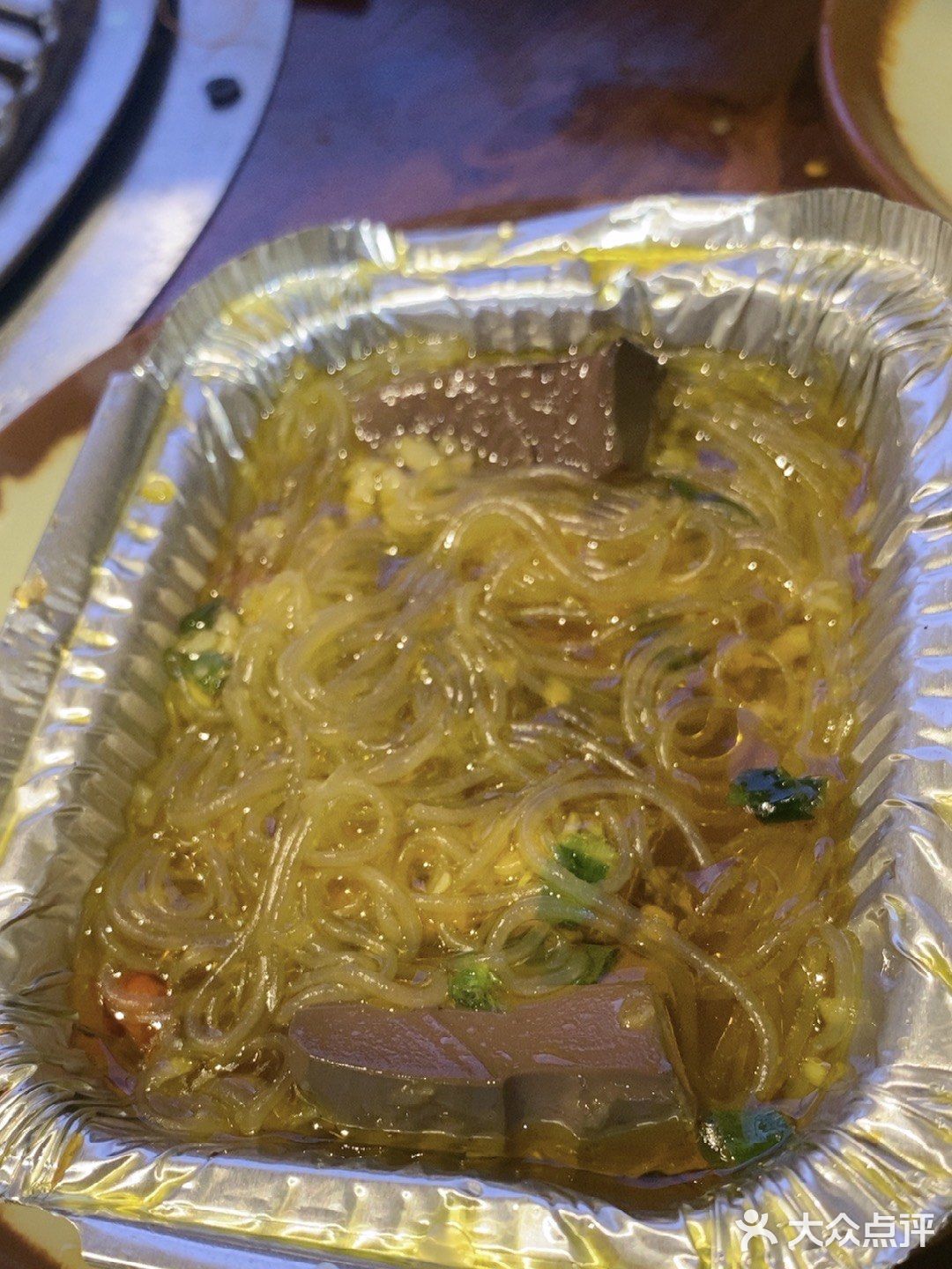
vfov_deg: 32.2
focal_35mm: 60
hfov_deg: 24.4
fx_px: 2200
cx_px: 476
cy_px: 634
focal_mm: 4.25
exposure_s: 1/40
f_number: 1.8
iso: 200
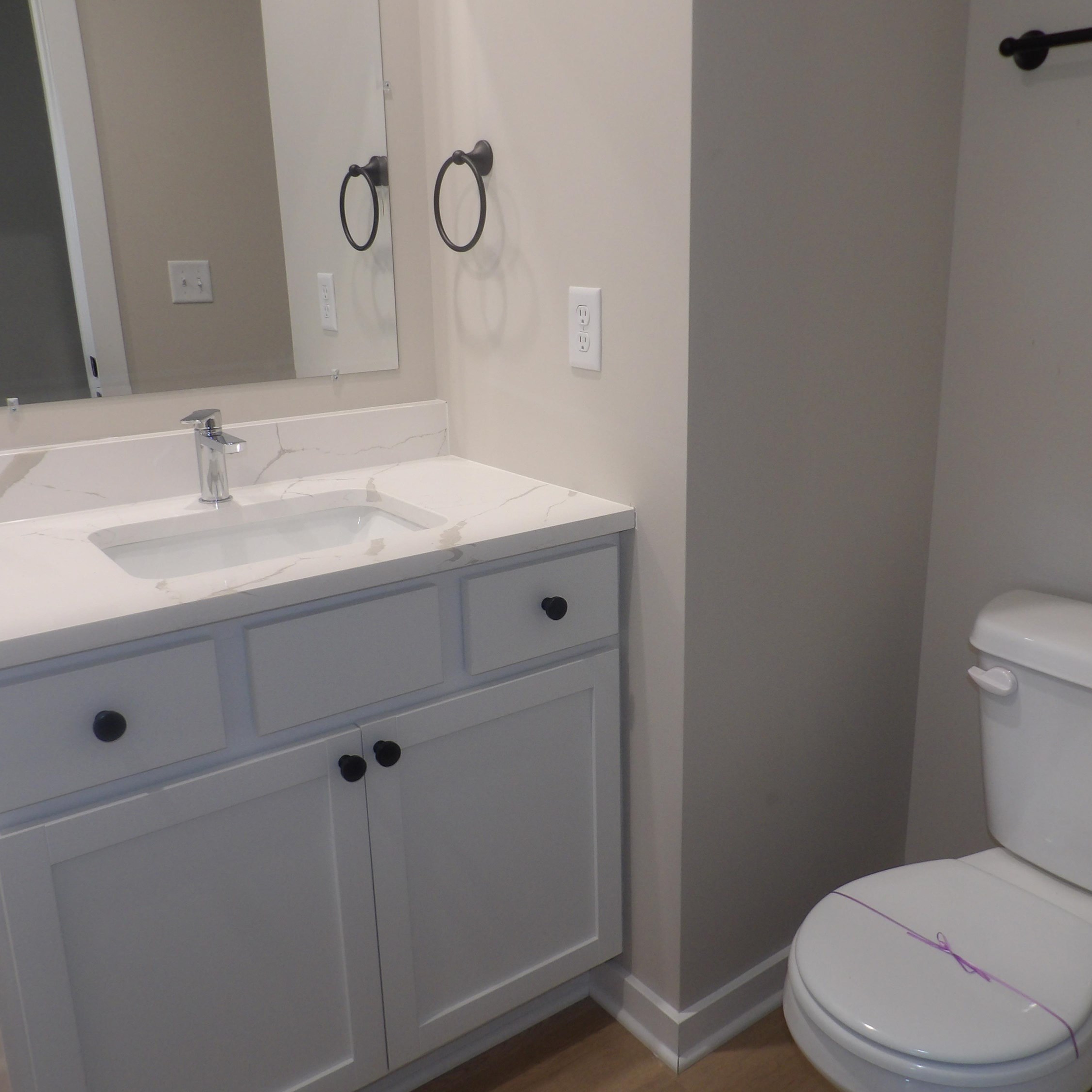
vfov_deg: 55.6
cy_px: 536
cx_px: 575
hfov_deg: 55.6
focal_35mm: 29
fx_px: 1035
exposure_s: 1/33
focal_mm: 4.3
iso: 160
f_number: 2.8
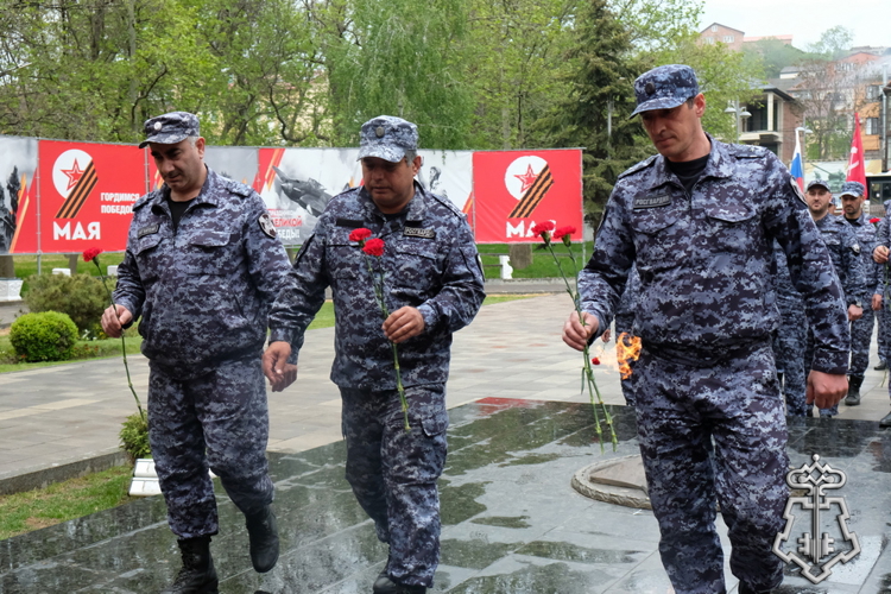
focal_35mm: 43
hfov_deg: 45.4
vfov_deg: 31.2
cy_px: 297
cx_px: 446
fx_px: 1064
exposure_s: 1/850
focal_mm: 28.9
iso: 4000
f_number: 5.6
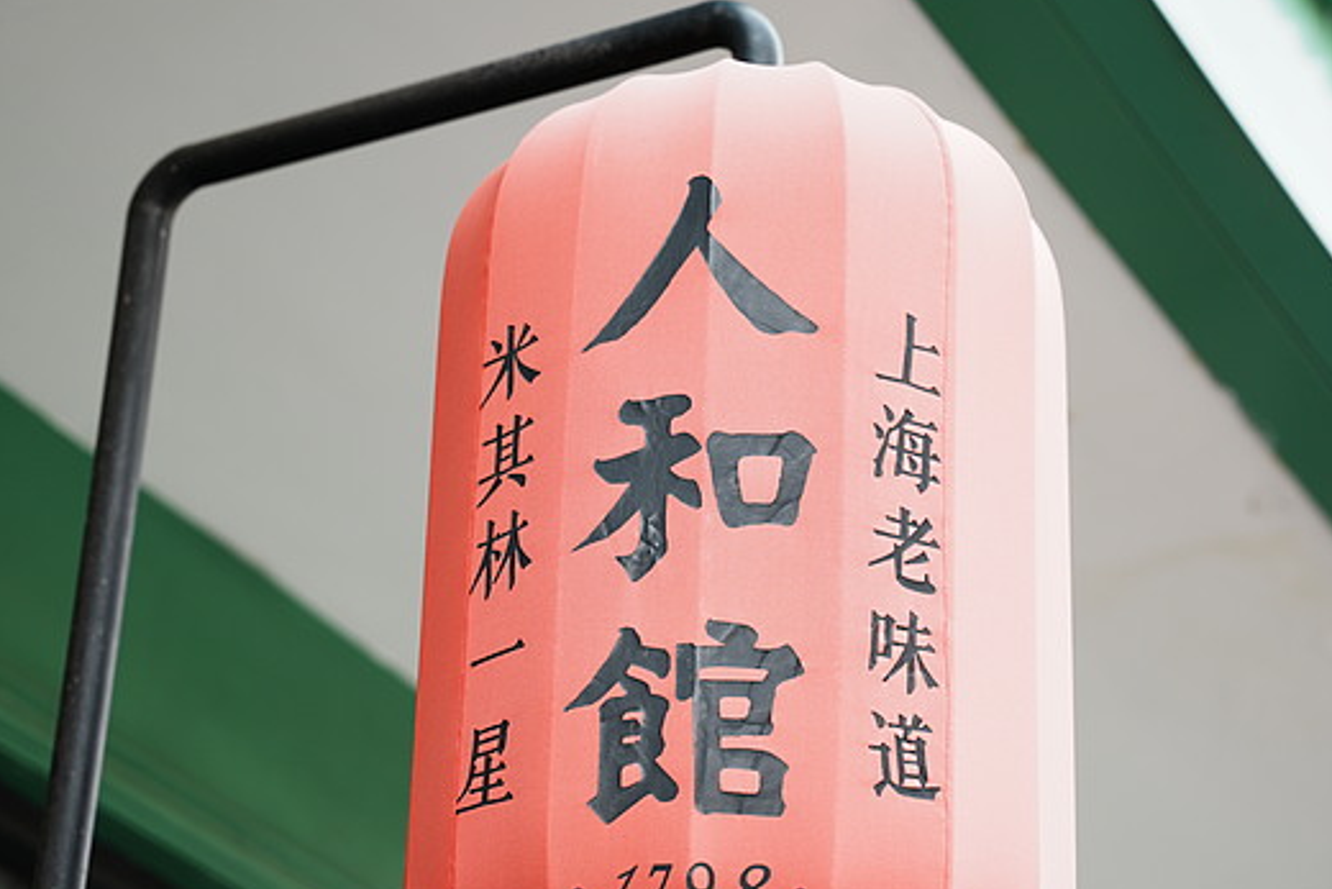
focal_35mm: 105
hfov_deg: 19.5
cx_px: 661
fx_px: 3886
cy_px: 566
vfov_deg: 13.0
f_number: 2.8
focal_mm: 70
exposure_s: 1/320
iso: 125
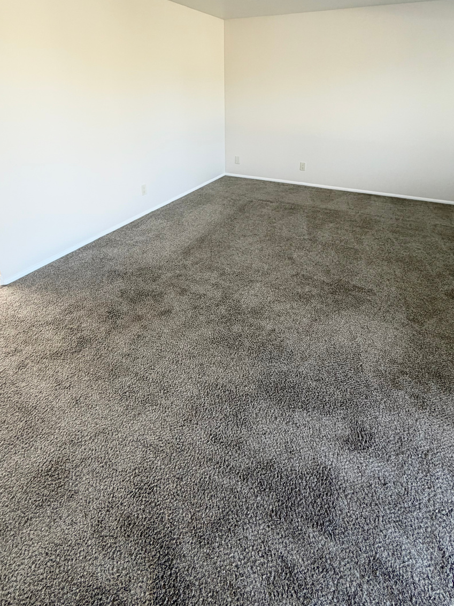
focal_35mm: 19
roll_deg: +1.3
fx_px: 332
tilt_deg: -20.4
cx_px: 234
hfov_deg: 68.7
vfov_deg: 82.5
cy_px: 215
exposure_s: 1/121
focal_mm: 2.22
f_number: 2.2
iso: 125
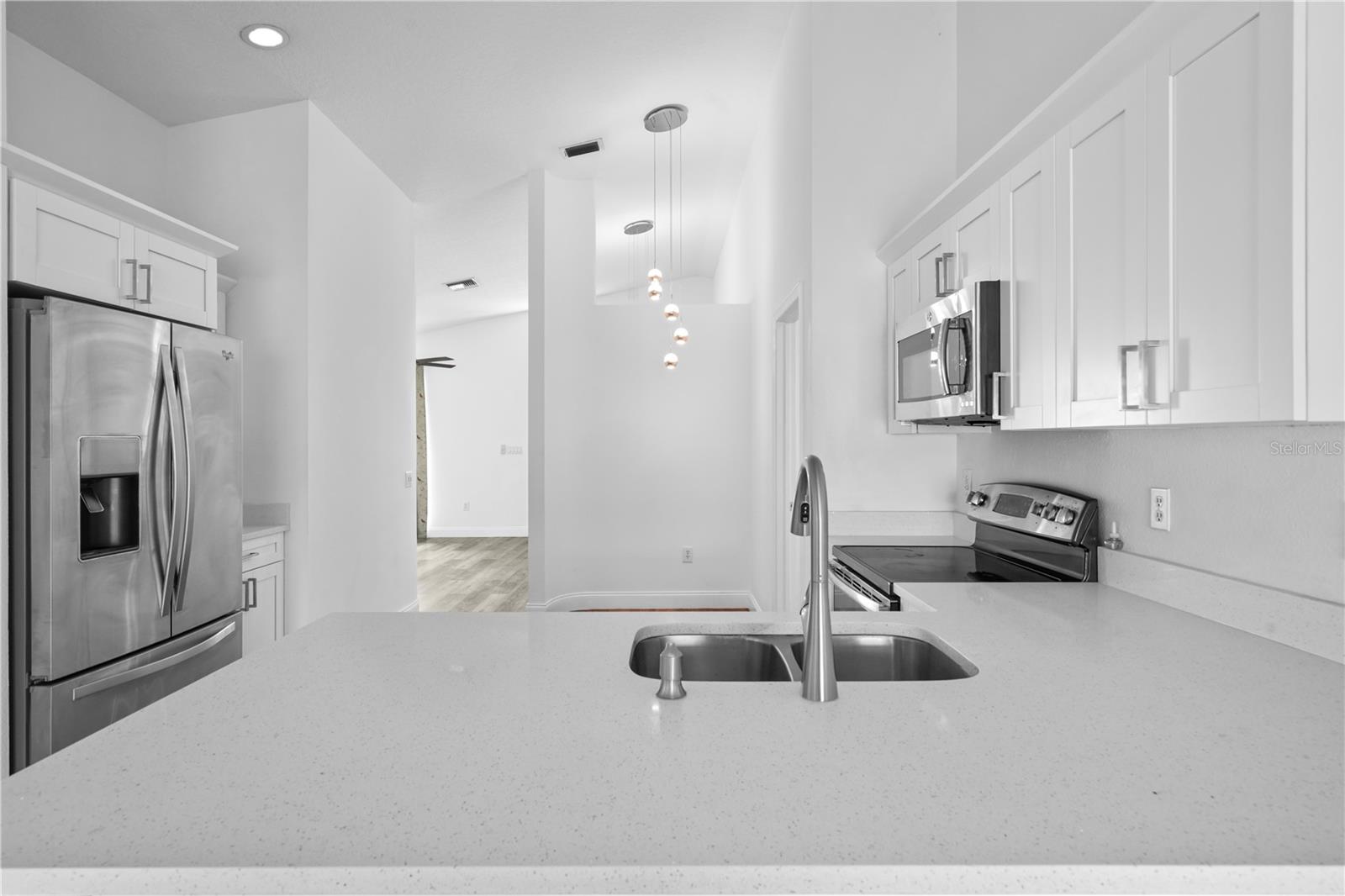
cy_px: 448
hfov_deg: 90.0
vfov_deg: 67.4
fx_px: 672
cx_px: 672
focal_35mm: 18
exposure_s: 1/2
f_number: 9
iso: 640
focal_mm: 18
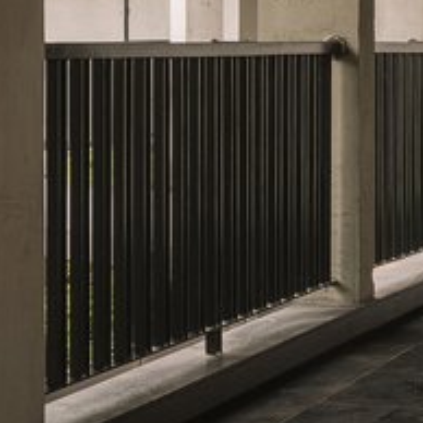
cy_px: -171
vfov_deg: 13.1
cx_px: 129
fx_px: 1756
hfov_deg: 13.7
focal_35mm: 127
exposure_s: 3
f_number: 10
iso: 100
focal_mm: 24
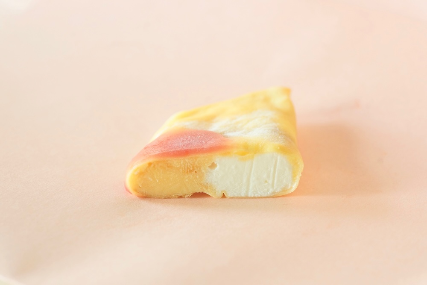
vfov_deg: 15.2
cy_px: 142
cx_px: 214
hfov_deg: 22.6
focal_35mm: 90
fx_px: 1068
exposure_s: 1/125
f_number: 6.3
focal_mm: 90
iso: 2500
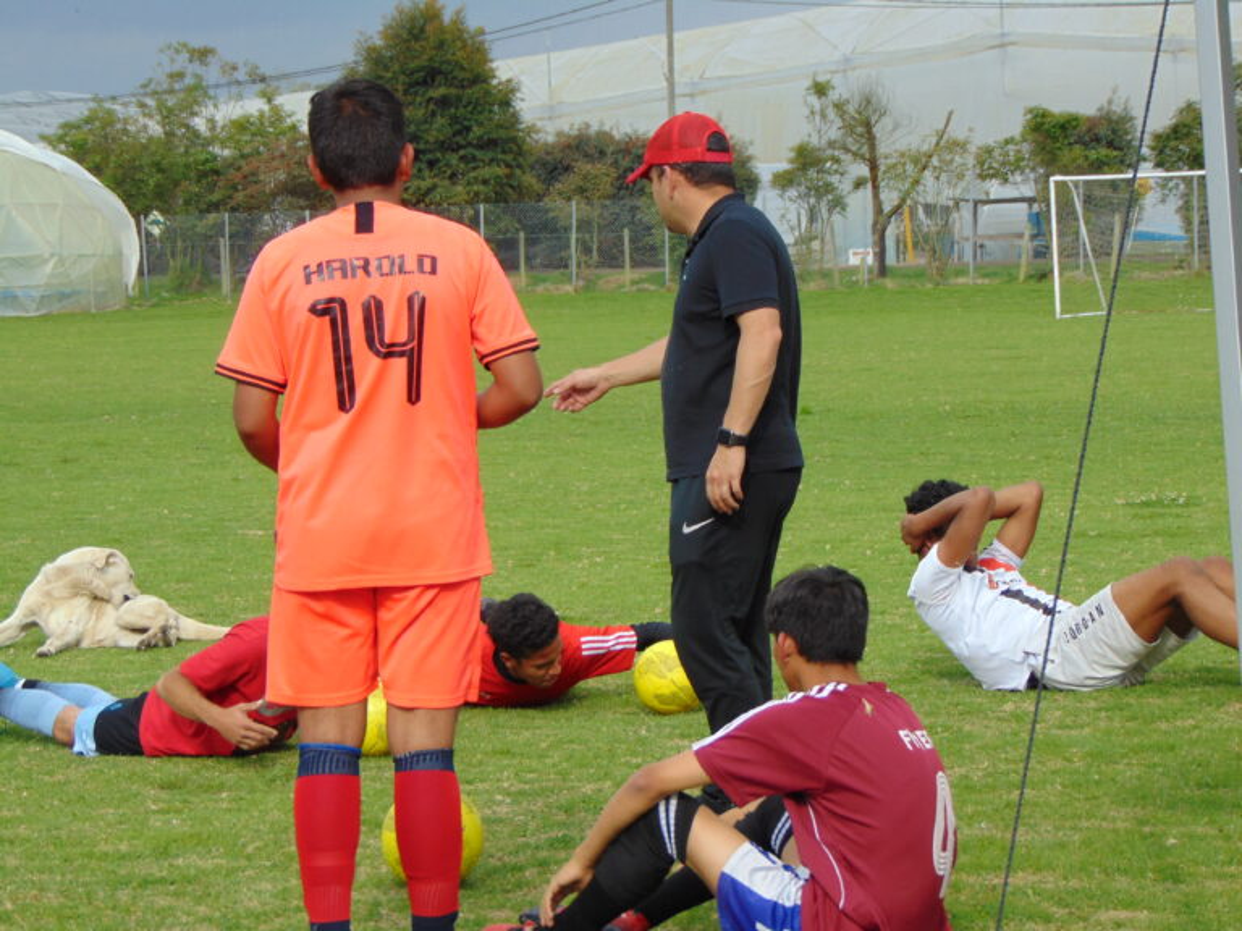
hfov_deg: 18.2
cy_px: 466
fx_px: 3875
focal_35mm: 108
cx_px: 621
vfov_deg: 13.7
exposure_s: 1/500
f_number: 3.9
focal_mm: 19.4
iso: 80
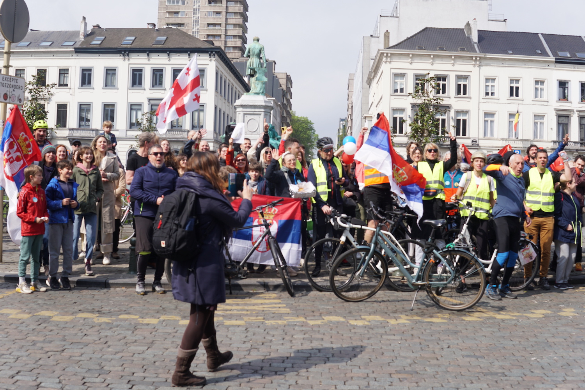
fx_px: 731
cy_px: 195
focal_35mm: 45
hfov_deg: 43.6
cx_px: 292
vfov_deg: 29.9
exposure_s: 1/320
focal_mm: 30
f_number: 8
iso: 100
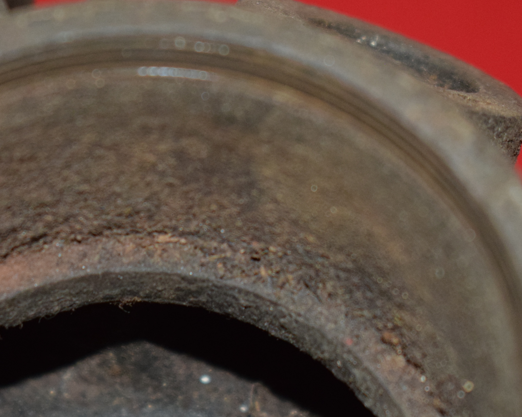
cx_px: 141
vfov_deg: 8.8
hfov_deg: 10.9
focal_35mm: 176
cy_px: 245
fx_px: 2720
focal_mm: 55
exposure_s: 1/200
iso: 1250
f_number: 5.6
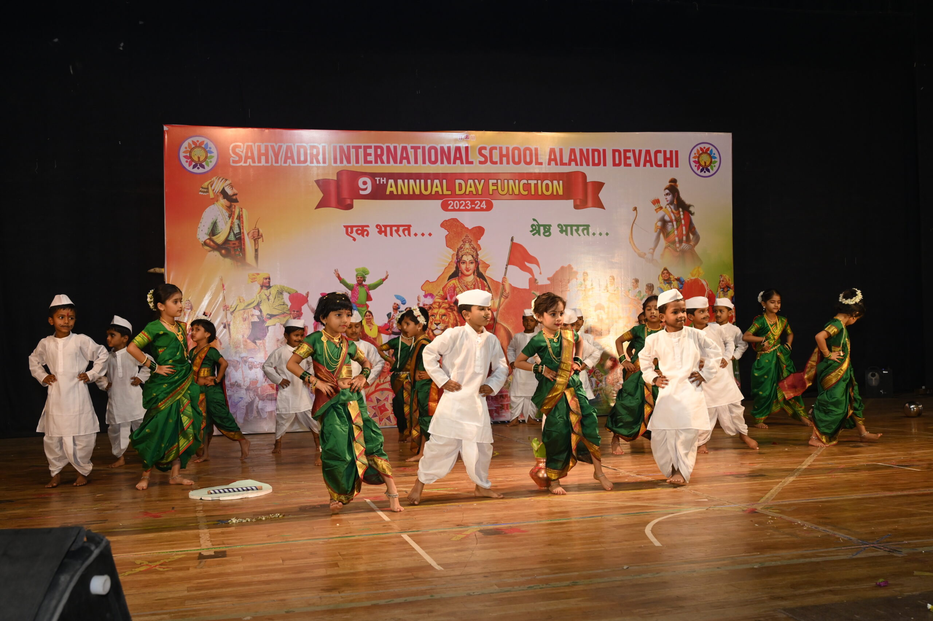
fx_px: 932
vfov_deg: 36.8
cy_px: 310
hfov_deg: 53.2
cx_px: 466
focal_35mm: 36
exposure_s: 1/125
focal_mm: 36
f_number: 7.1
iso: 1600
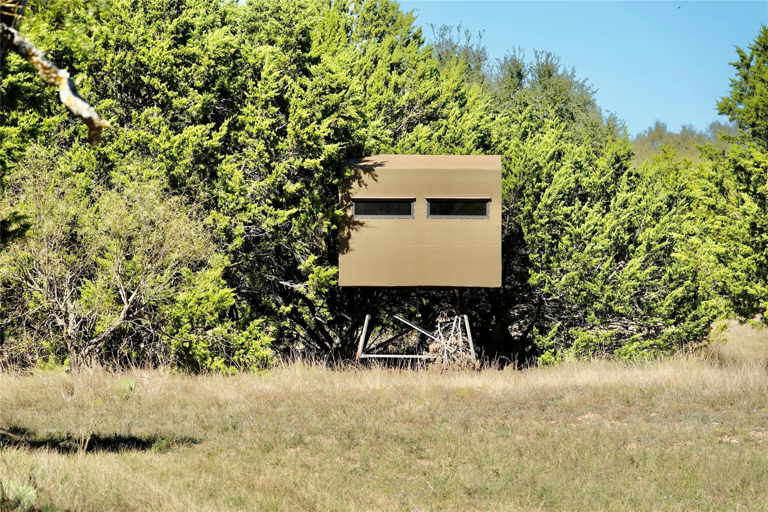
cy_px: 256
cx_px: 384
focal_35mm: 200
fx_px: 4266
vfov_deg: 6.9
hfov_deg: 10.3
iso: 100
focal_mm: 73.24
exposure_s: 1/640
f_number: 4
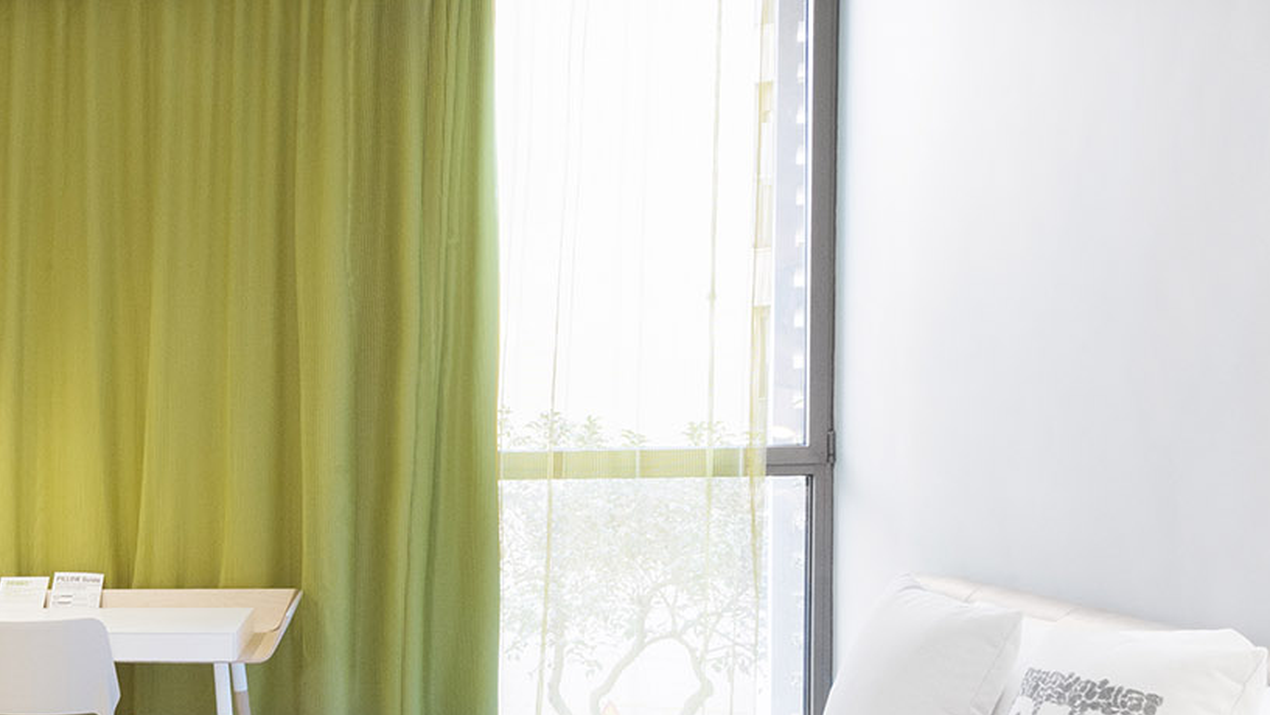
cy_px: 602
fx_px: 1381
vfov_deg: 28.2
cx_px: 311
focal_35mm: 41
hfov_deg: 47.5
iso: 500
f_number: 14
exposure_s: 1/6
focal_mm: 20
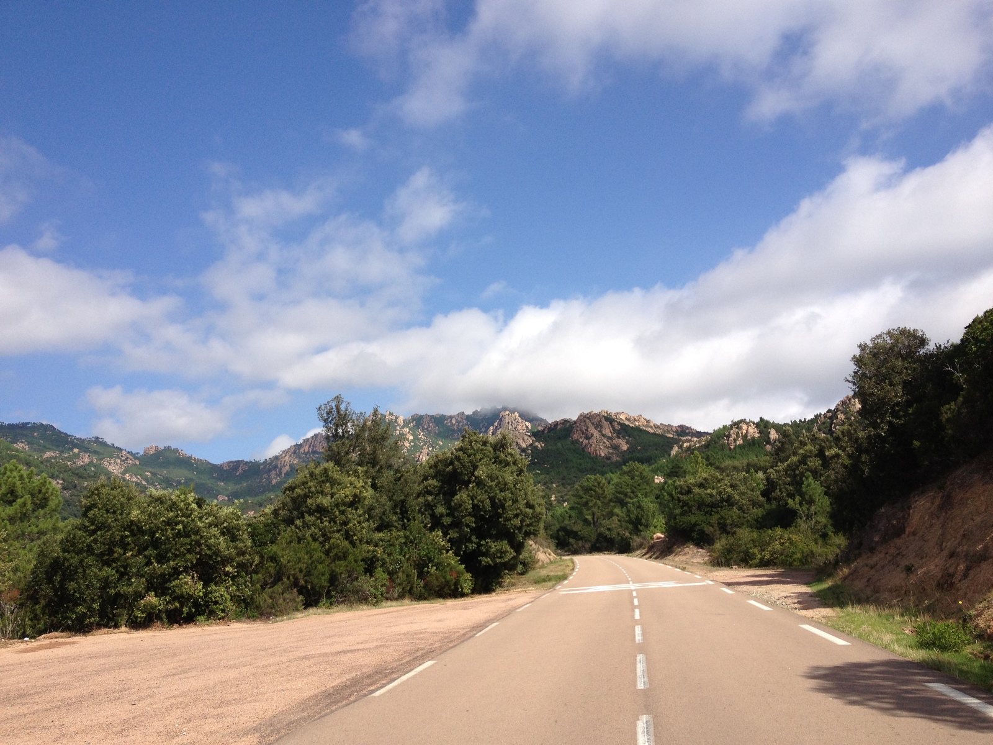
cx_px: 496
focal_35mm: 35
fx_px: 1004
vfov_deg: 40.7
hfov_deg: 52.6
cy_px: 372
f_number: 2.4
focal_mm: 4.28
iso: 64
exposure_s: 1/1905
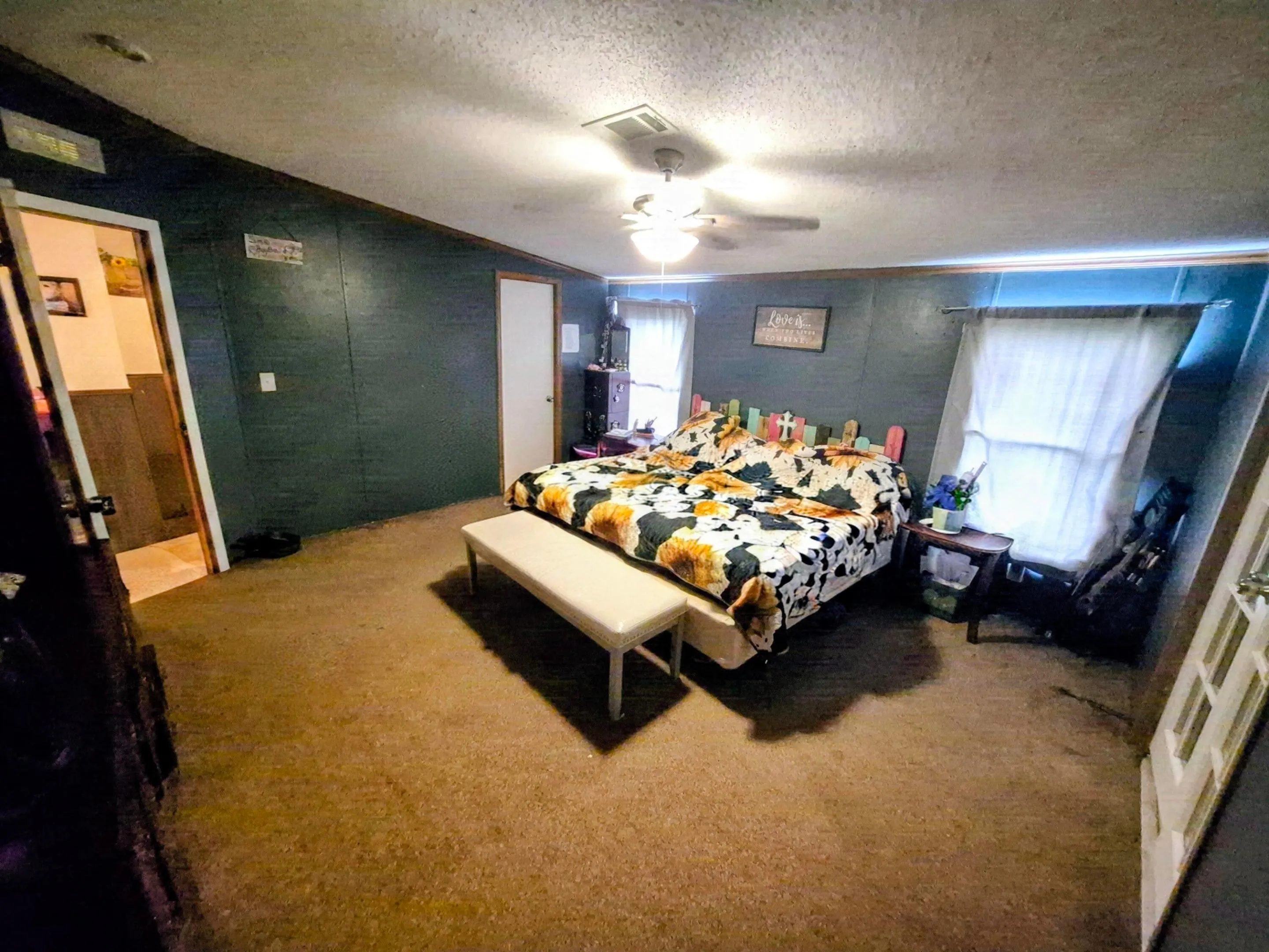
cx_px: 634
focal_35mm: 13
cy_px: 476
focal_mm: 1.74
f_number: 2.2
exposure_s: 1/60
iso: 1250
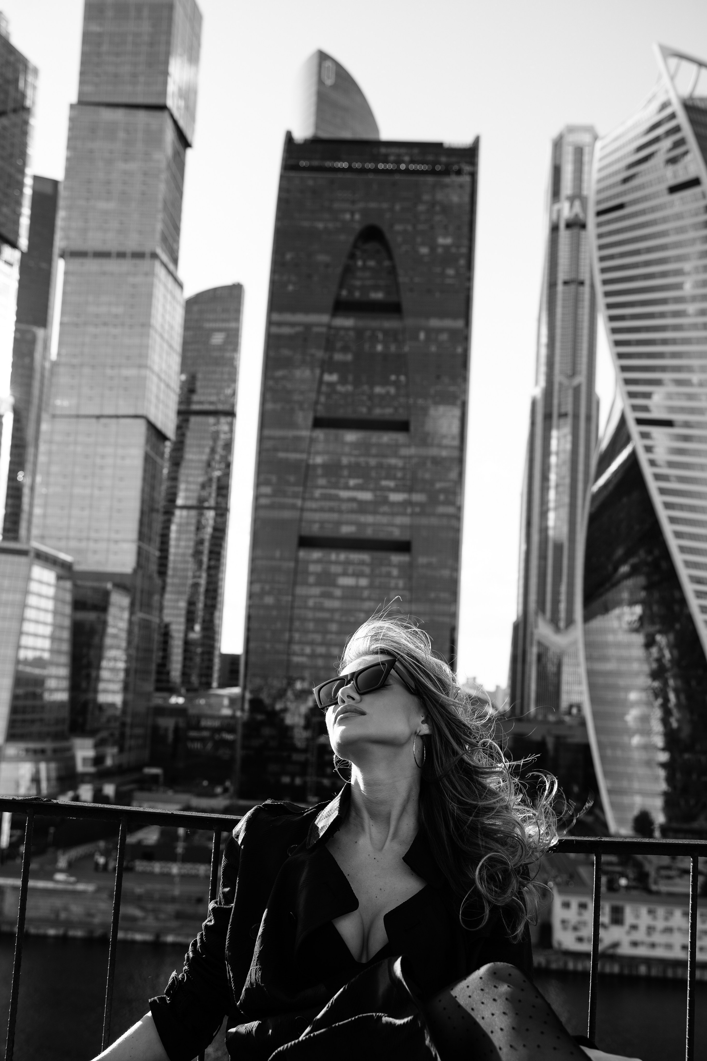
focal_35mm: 43
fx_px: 1267
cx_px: 354
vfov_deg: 45.4
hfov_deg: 31.2
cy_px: 530
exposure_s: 1/320
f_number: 5
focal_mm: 43
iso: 100
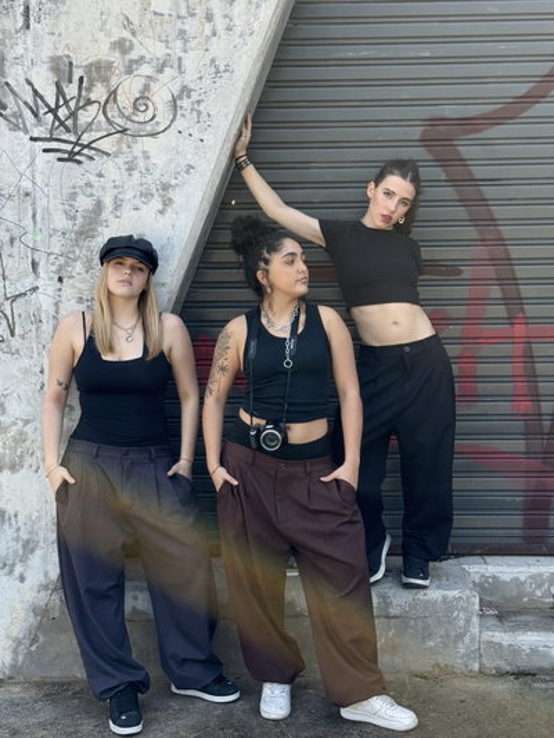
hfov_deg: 30.3
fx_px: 1024
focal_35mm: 48
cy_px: 369
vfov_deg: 39.6
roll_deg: +0.1
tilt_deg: -4.9
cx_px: 277
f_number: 1.78
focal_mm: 6.76
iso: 64
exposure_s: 1/719
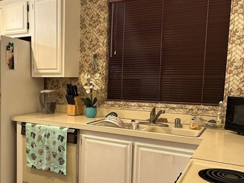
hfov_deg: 46.8
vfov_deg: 37.5
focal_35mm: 38
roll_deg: -0.1
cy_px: 112
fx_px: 268
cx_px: 56
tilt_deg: -6.6
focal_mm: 6.86
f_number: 1.78
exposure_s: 1/60
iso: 320
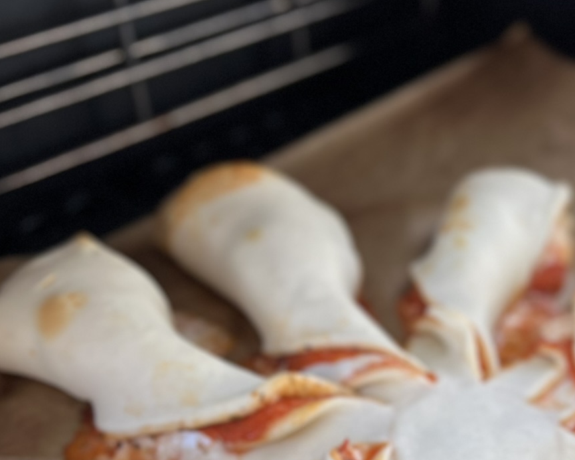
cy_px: 491
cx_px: 463
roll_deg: -7.4
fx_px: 1021
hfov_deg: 30.6
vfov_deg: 24.0
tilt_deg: -43.4
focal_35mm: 60
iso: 50
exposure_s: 1/411
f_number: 1.5
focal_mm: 5.7
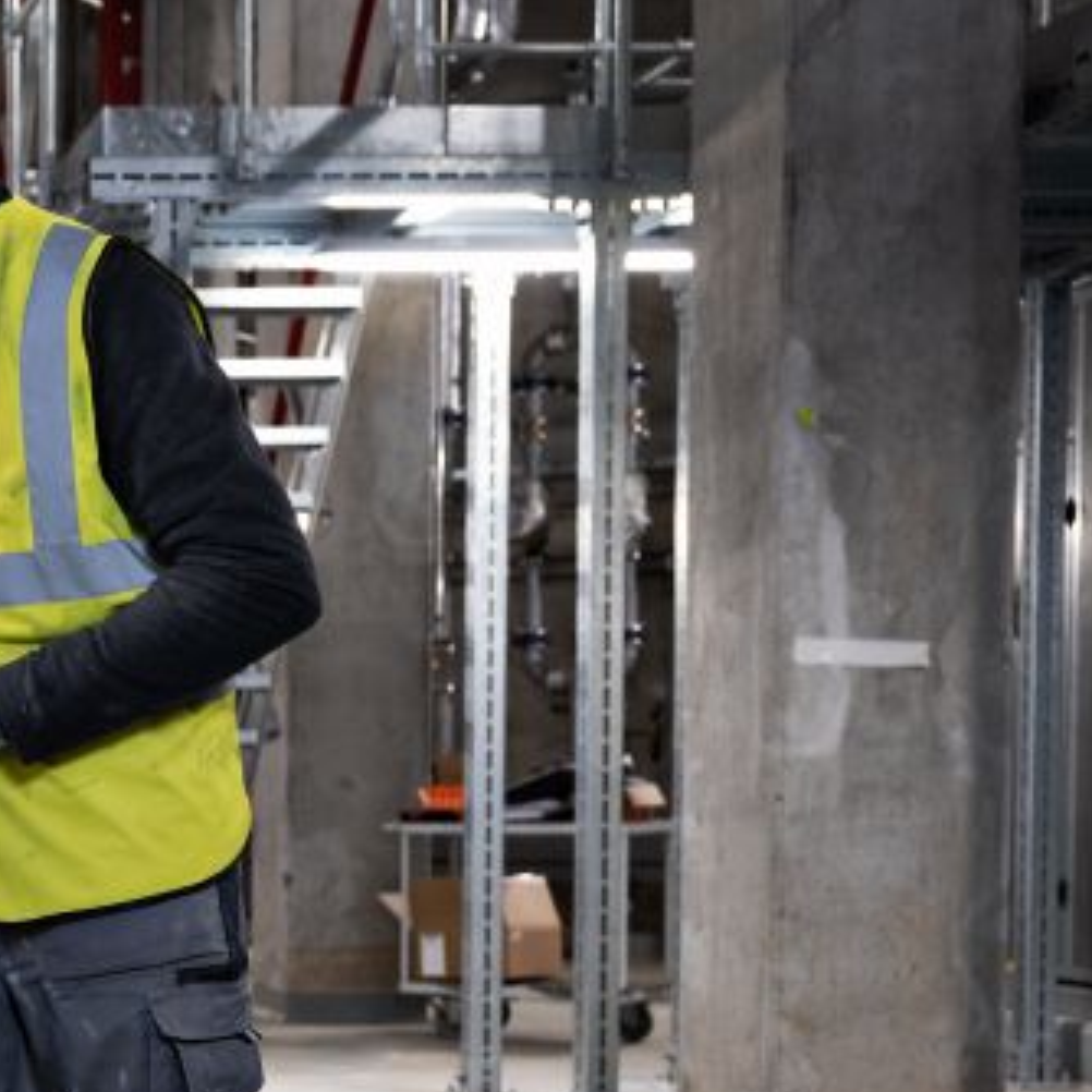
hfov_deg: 19.6
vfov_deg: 21.2
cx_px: -379
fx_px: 2865
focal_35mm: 80
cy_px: 924
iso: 1250
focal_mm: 31.5
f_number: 4
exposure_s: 1/60
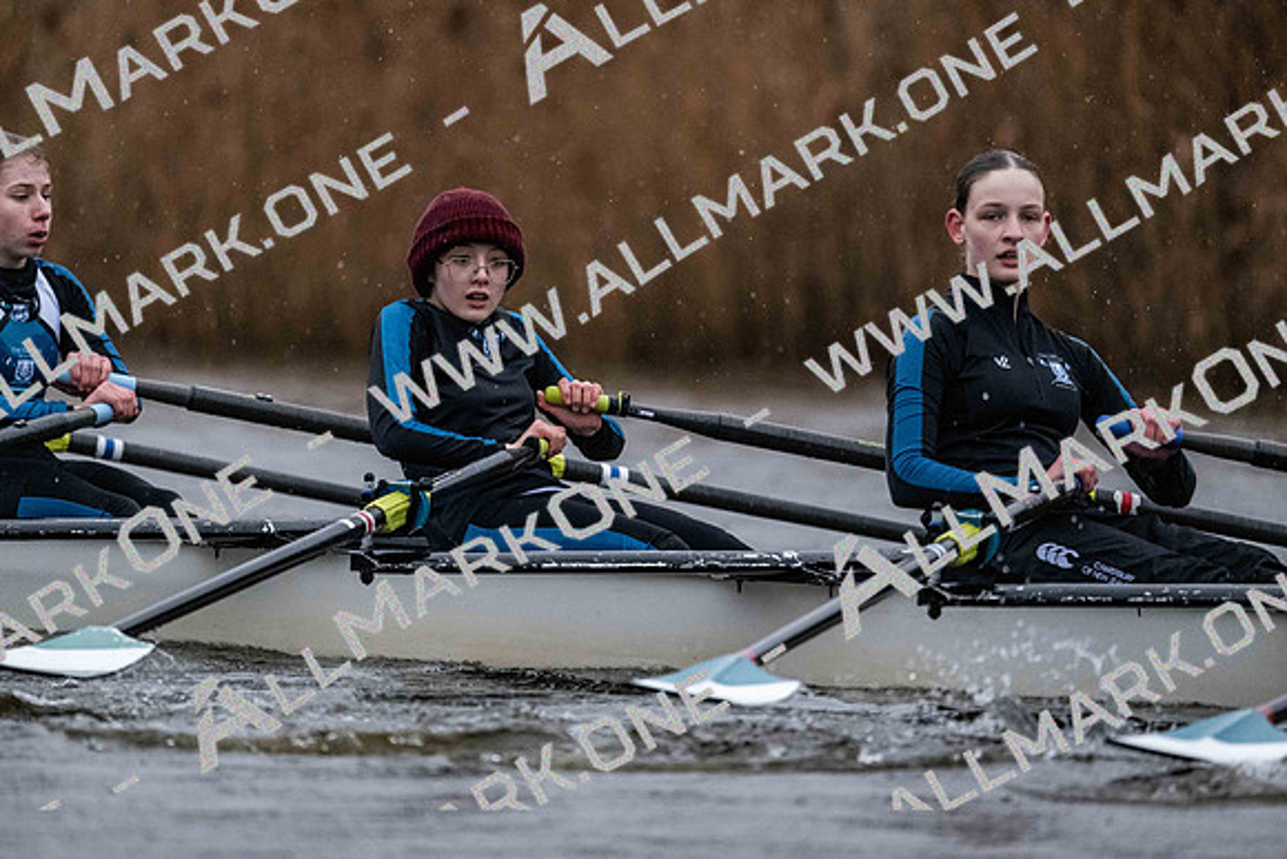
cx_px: 644
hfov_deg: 5.2
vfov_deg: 3.4
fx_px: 14303
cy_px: 430
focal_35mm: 400
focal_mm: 400
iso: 7200
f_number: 4.5
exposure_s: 1/1600
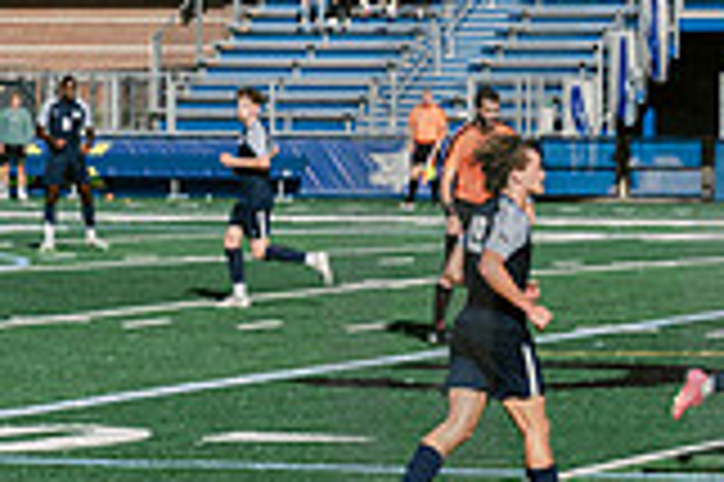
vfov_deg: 5.2
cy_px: 345
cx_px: 1124
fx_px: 5284
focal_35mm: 263
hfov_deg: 7.7
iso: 640
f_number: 5.6
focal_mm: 70
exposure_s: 1/4000
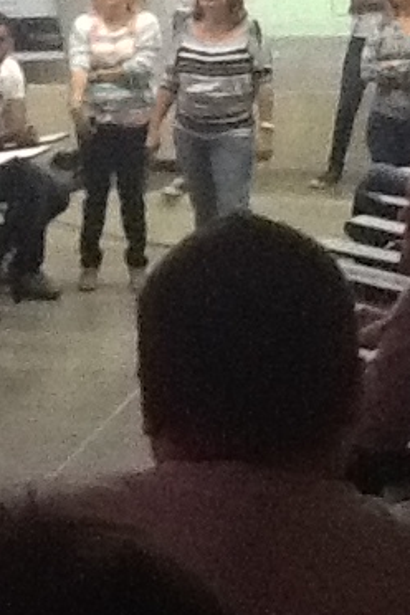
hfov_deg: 15.3
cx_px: -81
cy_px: 228
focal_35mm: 86
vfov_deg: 23.6
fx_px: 1469
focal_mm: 2.03
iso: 400
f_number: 2.4
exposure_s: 1/24
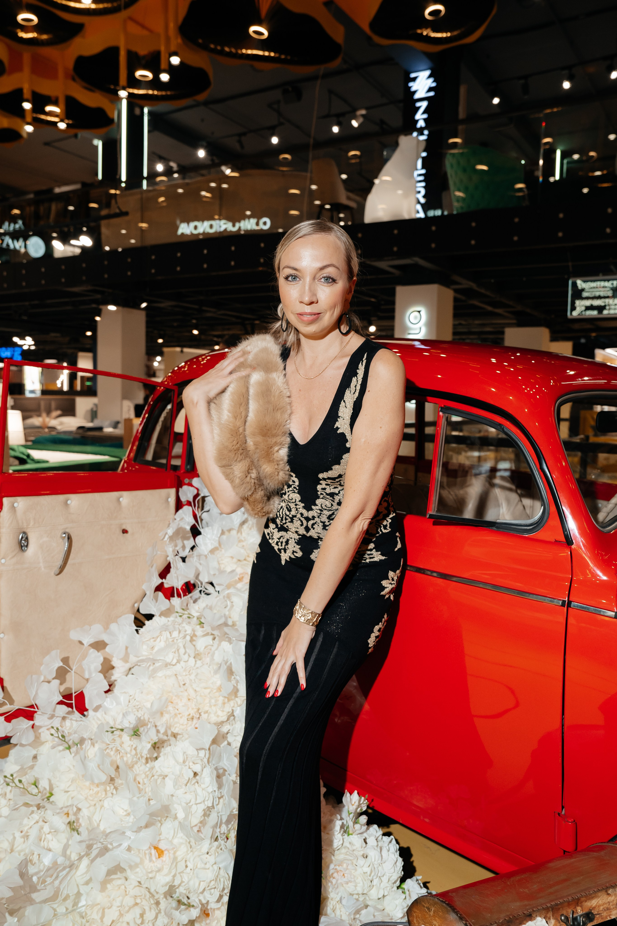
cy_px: 463
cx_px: 308
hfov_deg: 46.4
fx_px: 720
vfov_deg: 65.5
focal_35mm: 28
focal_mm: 28
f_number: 5
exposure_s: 1/160
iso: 1000
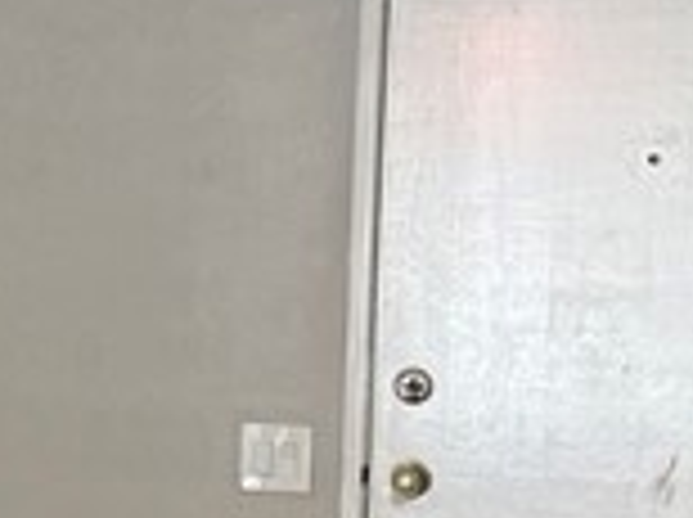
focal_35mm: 160
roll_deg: -1.6
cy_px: 338
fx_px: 3198
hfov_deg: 11.0
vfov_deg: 9.2
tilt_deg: -4.4
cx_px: -783
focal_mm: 6.76
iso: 250
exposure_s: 1/60
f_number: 1.78
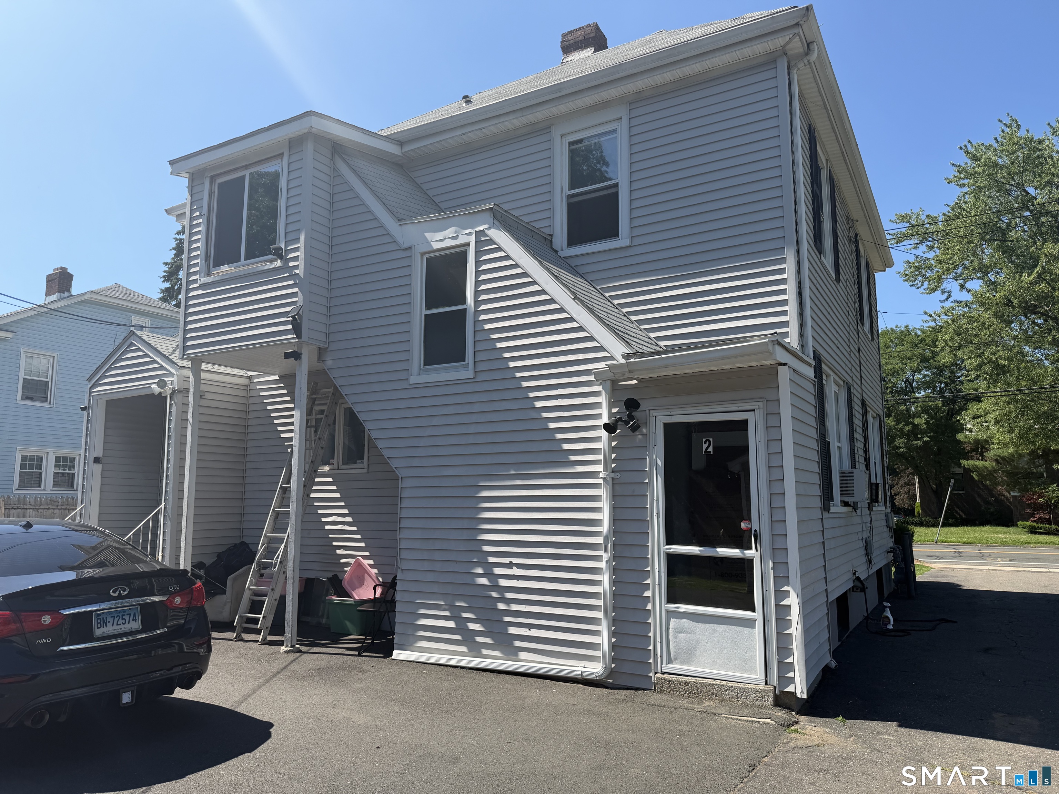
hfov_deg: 71.6
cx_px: 530
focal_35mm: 24
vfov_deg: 56.8
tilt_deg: +8.1
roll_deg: +0.2
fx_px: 734
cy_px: 397
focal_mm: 6.76
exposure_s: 1/3279
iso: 80
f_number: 1.78
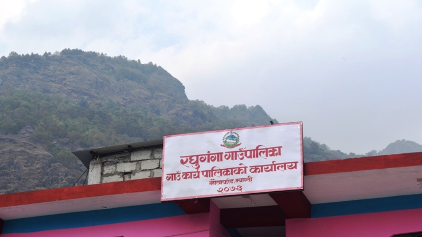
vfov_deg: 13.8
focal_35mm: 88
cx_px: 210
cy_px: 135
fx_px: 980
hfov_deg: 24.3
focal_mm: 55
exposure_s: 1/320
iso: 200
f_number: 9
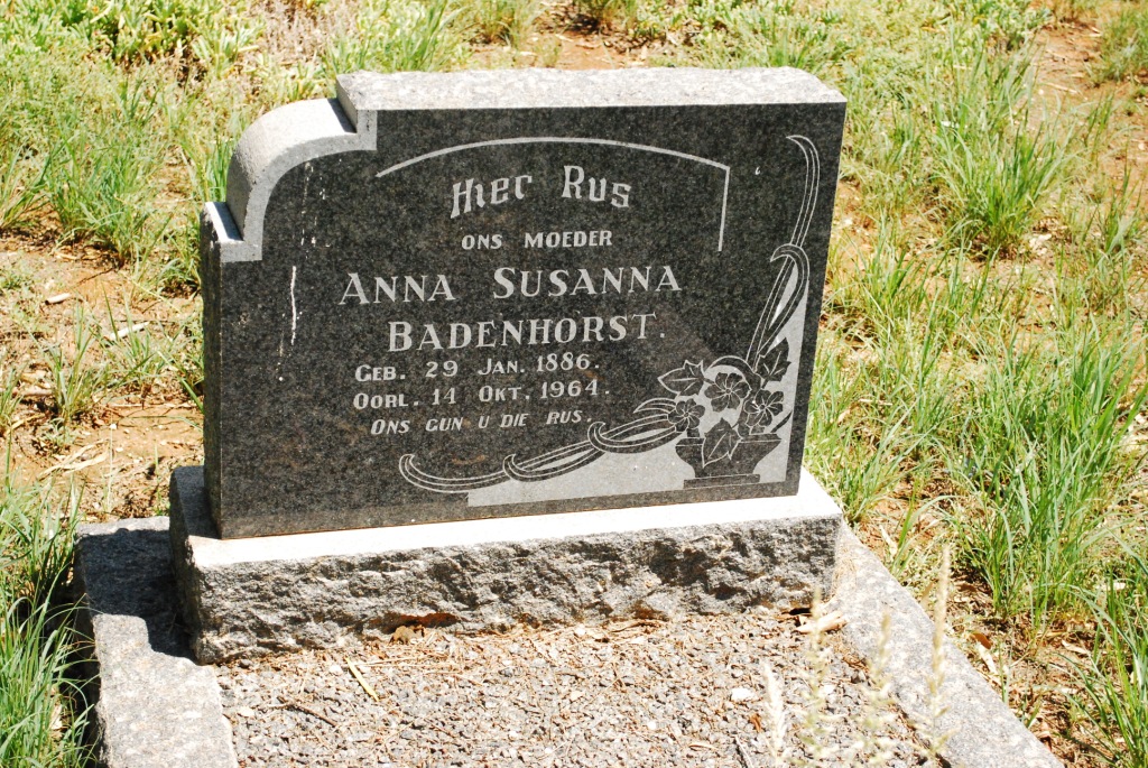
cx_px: 574
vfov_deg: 22.7
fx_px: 1915
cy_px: 384
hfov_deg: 33.4
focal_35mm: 60
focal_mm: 40
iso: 1600
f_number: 5.3
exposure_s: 1/4000
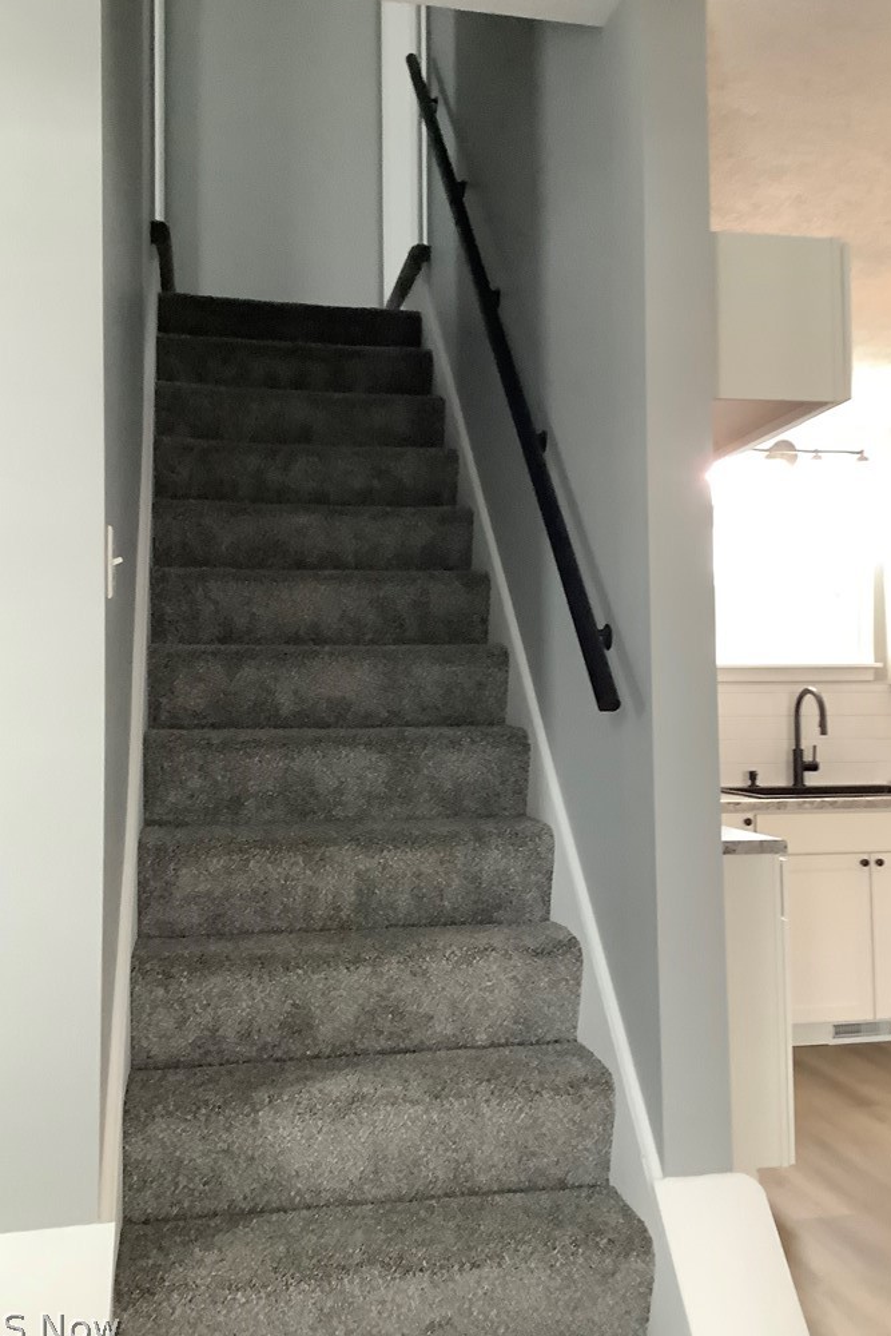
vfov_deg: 57.2
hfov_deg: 40.0
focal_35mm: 33
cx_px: 449
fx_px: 1225
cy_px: 673
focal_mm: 3.3
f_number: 2.4
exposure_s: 1/40
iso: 320
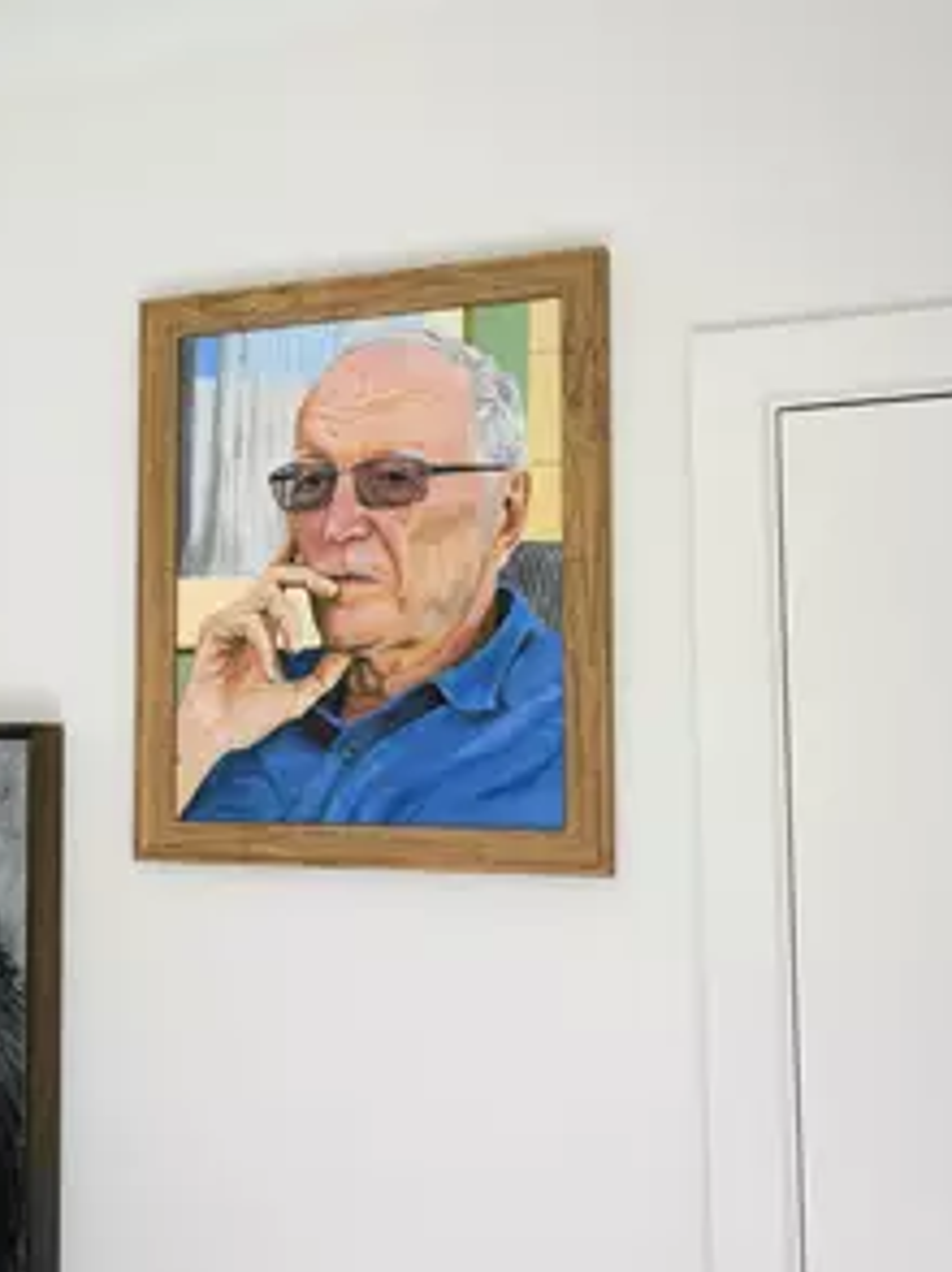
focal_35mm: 51
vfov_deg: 37.7
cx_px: 82
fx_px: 1863
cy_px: 638
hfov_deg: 27.6
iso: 200
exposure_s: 1/160
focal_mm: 23
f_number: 4
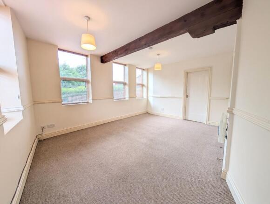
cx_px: 135
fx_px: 94
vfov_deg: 94.7
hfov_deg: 110.4
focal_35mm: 12
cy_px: 102
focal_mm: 2.02
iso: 53
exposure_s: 1/152
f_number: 1.7
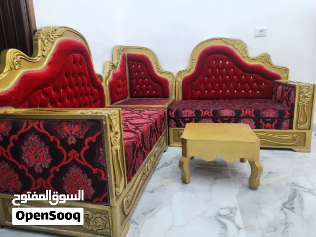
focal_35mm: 23
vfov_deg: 58.9
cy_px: 118
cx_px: 158
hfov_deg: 73.9
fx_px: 210
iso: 200
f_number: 1.8
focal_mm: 5.4
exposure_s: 1/50
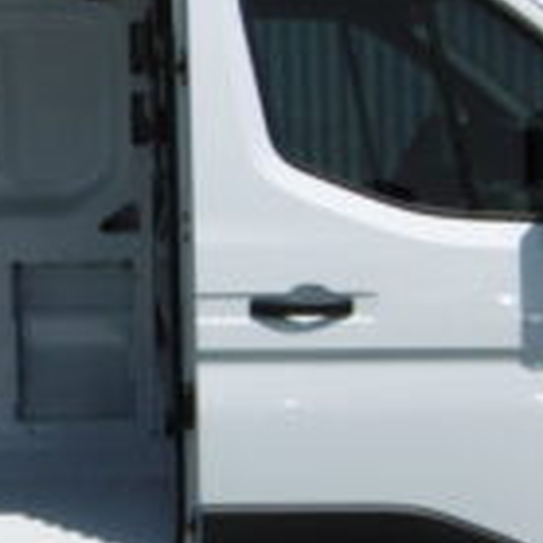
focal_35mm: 122
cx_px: 20
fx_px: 2165
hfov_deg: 14.1
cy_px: 340
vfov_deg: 14.3
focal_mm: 5.8
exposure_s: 1/400
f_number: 8.8
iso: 100
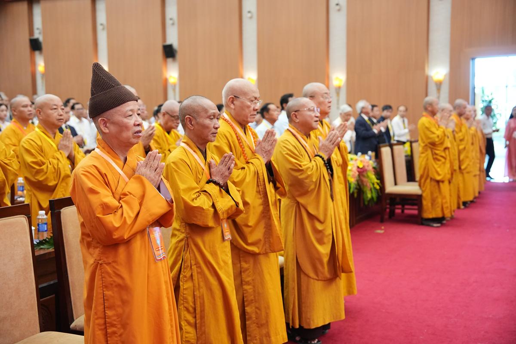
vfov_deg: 30.5
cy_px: 172
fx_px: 631
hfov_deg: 44.5
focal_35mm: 44
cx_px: 258
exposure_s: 1/200
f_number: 3.5
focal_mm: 44
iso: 4000
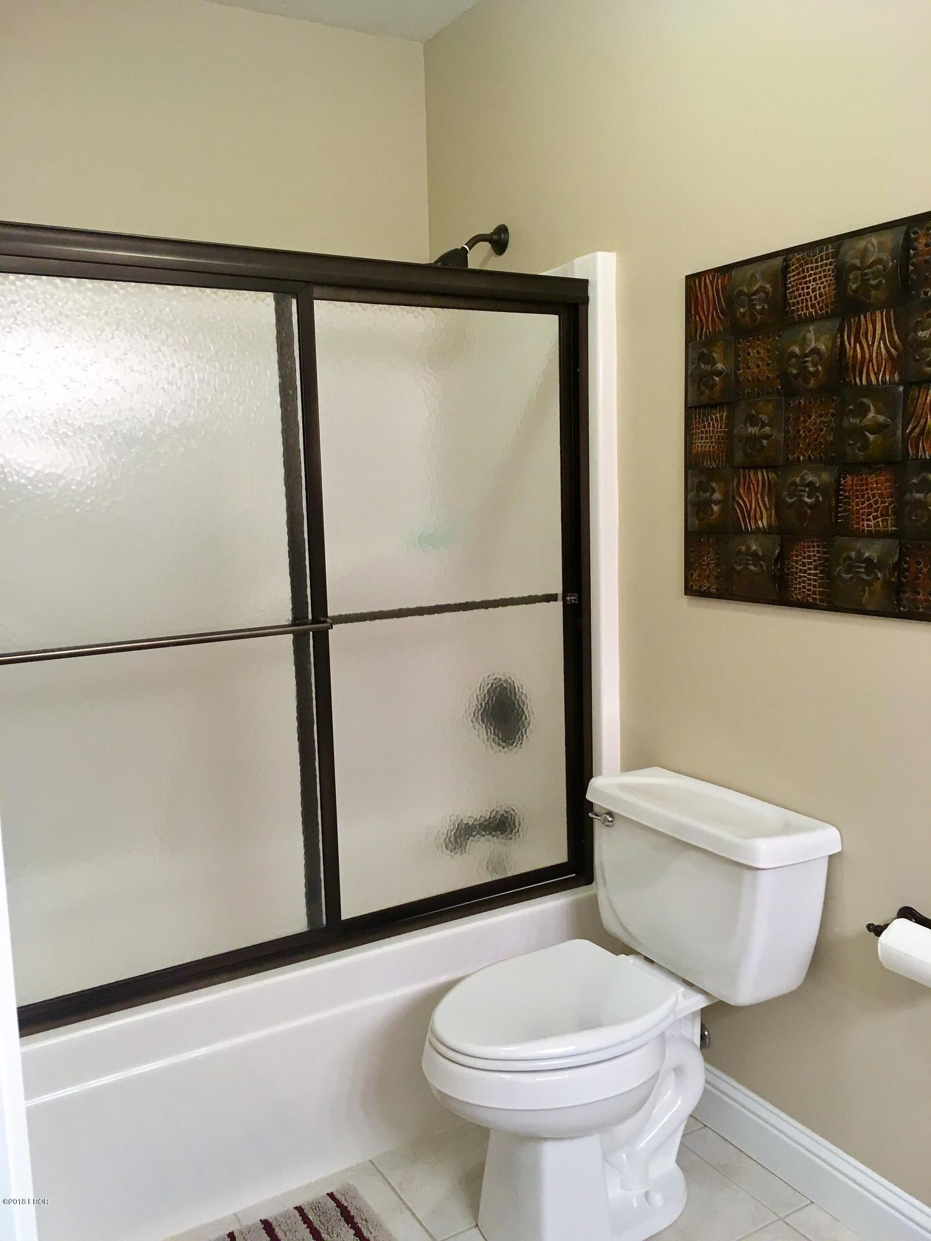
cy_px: 620
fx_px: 1040
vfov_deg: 61.7
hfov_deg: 48.2
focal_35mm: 29
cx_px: 466
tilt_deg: -9.5
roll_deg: +1.4
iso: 50
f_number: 2.2
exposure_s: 1/30
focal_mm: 4.15
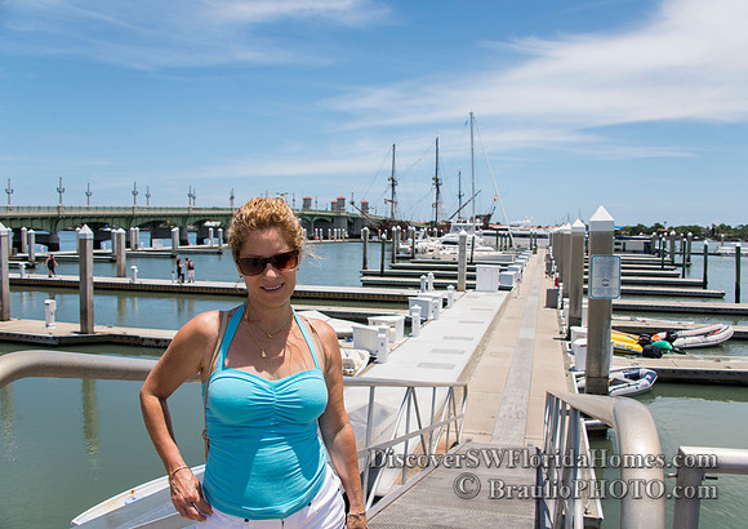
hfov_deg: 62.5
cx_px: 396
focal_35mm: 29
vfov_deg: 46.4
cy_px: 264
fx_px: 616
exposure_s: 1/250
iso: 100
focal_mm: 28
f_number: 7.1
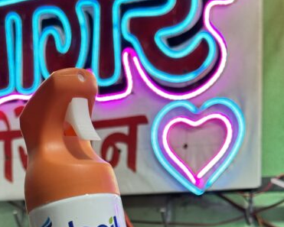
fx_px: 849
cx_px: 69
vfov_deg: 14.6
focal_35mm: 101
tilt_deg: -4.3
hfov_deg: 18.9
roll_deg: -0.5
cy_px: 301
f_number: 1.78
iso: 200
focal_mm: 6.76
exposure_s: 1/50
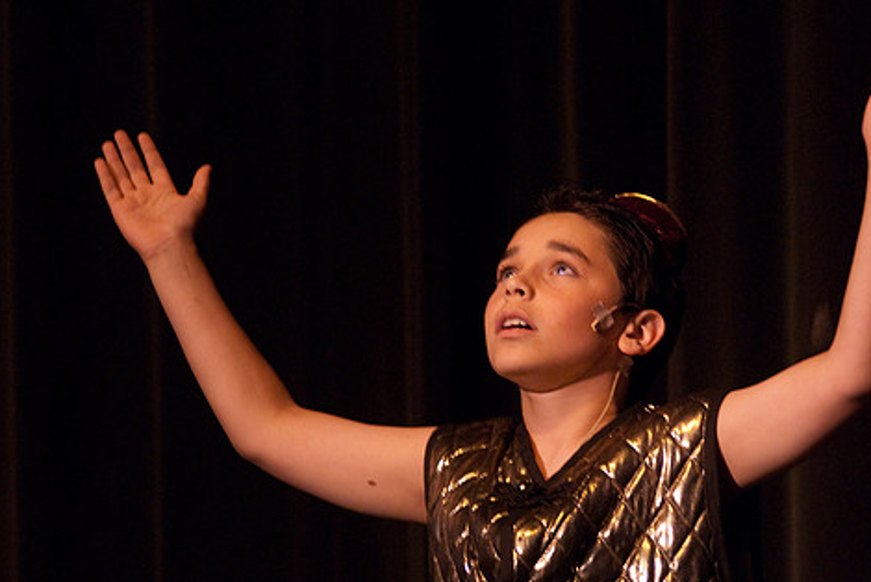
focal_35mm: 269
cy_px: 298
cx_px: 487
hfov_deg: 7.7
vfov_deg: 5.1
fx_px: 6503
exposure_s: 1/40
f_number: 2.8
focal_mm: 145
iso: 1000
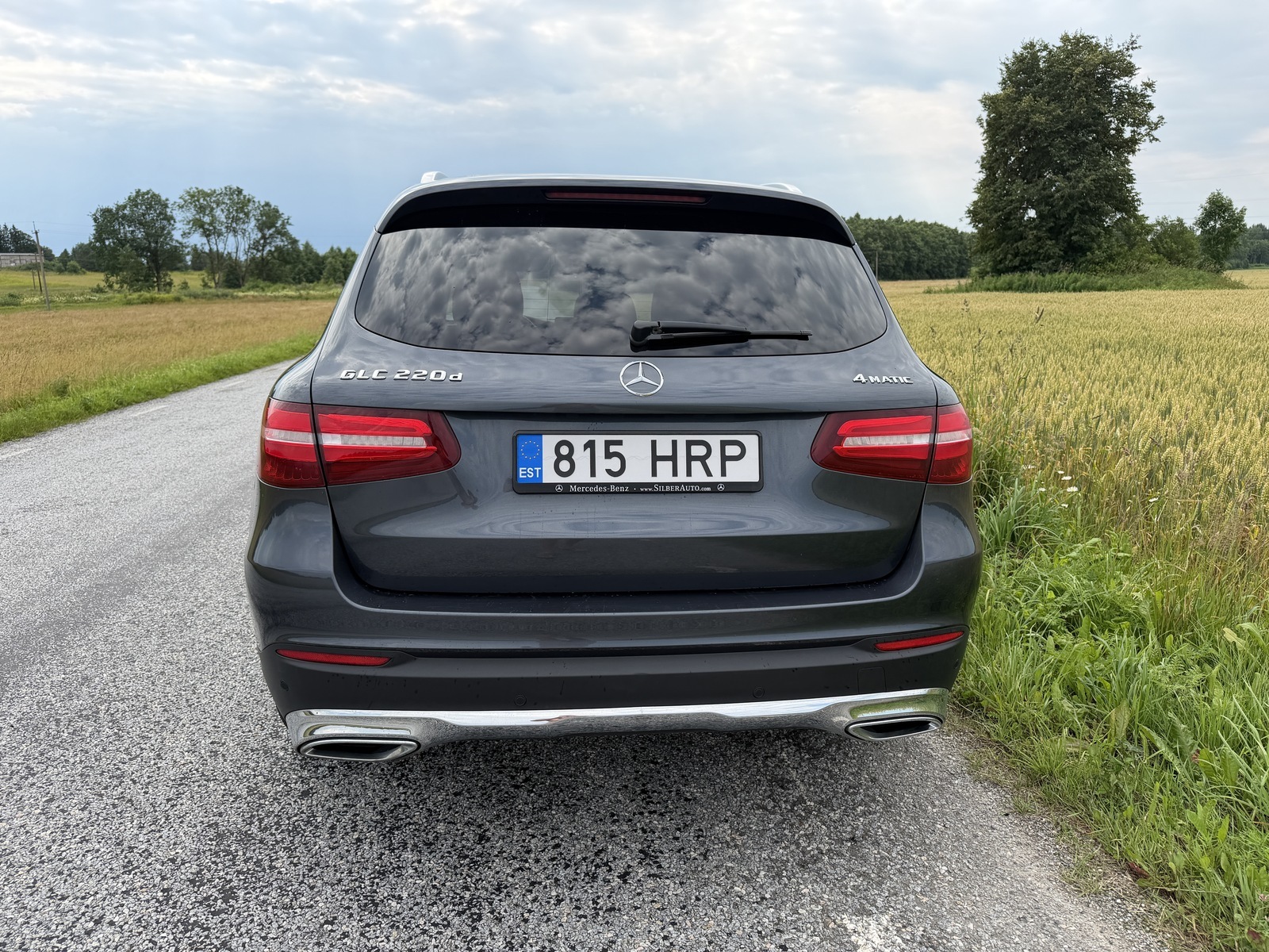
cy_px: 476
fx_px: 880
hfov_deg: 71.6
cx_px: 634
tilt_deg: -12.5
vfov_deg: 56.8
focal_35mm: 24
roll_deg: +1.5
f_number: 1.78
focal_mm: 6.76
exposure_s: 1/2611
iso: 80
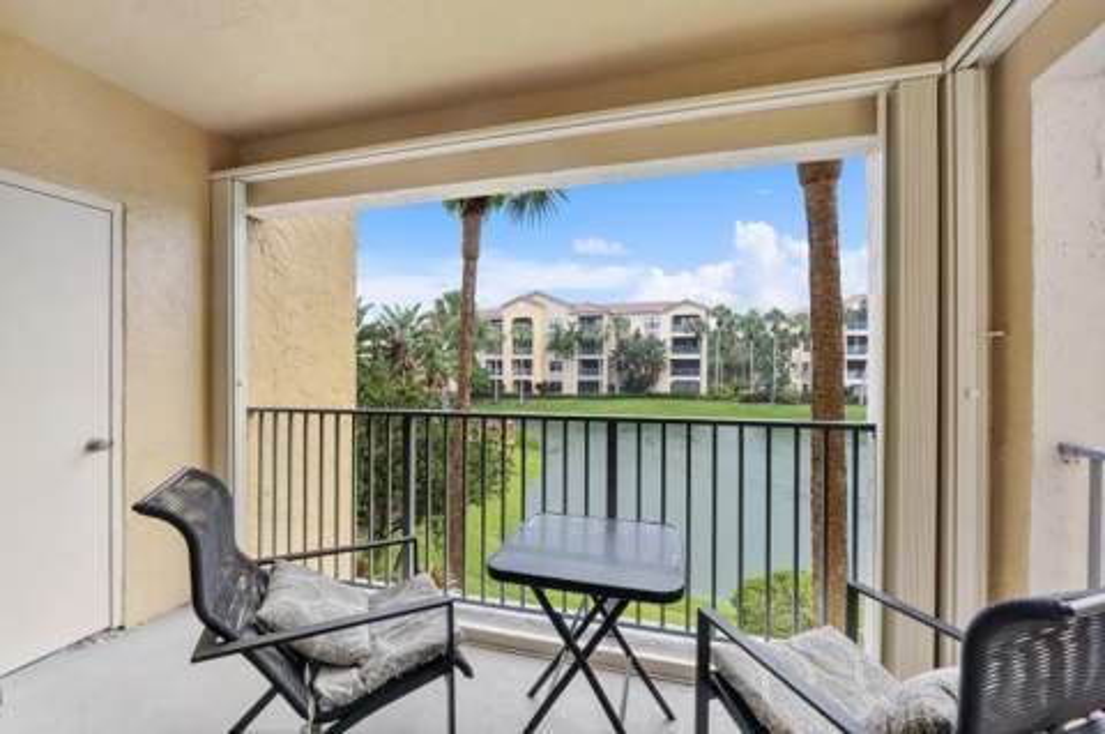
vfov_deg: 77.2
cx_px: 552
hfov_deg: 100.4
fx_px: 460
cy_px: 367
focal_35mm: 15
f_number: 11
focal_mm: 10
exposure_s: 1/40
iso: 100
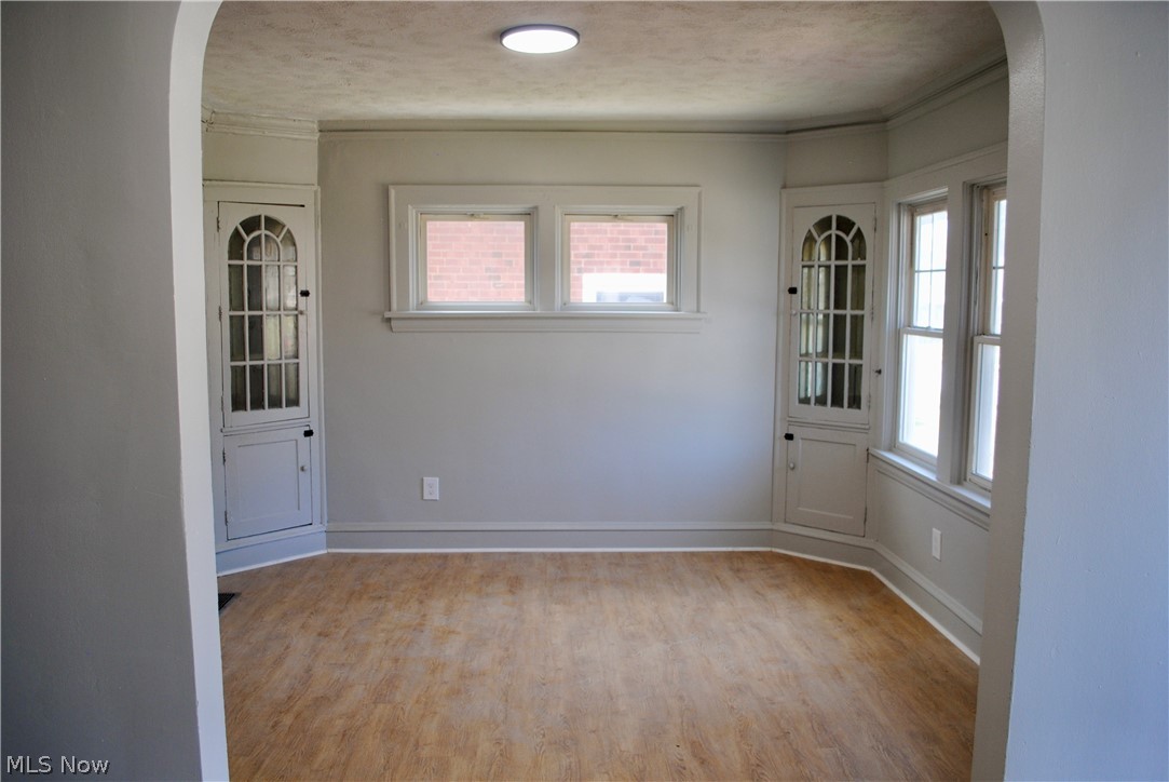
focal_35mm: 27
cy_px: 391
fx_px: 877
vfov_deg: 48.0
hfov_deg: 67.3
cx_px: 584
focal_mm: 18
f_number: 3.5
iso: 200
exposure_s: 1/50
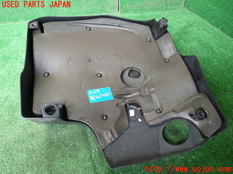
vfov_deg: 46.8
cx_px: 116
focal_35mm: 30
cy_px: 87
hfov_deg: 60.0
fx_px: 202
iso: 200
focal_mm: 5.4
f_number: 2.3
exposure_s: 1/40
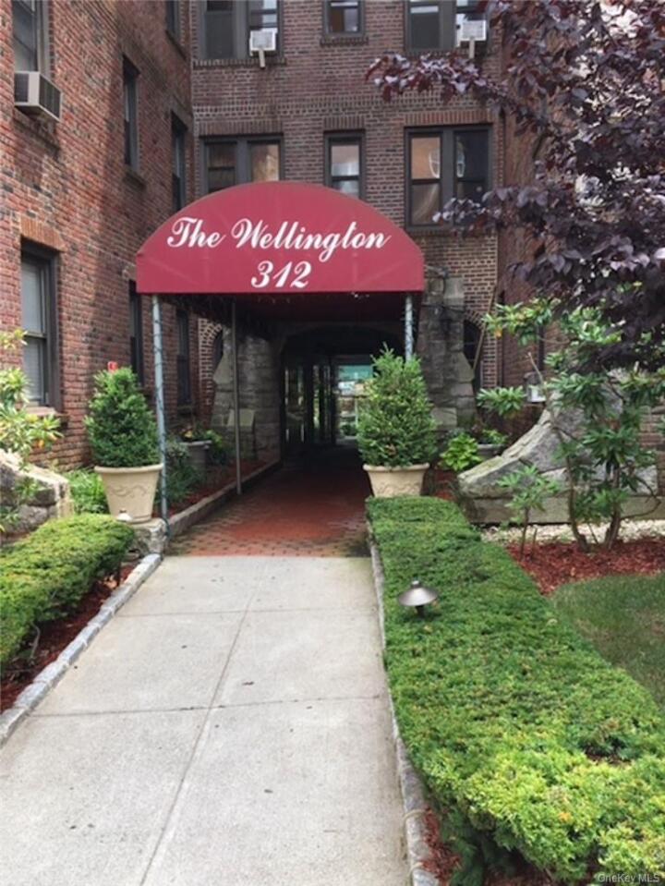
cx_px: 332
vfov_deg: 61.6
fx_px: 742
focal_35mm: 29
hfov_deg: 48.3
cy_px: 443
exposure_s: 1/400
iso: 25
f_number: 2.2
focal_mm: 4.15
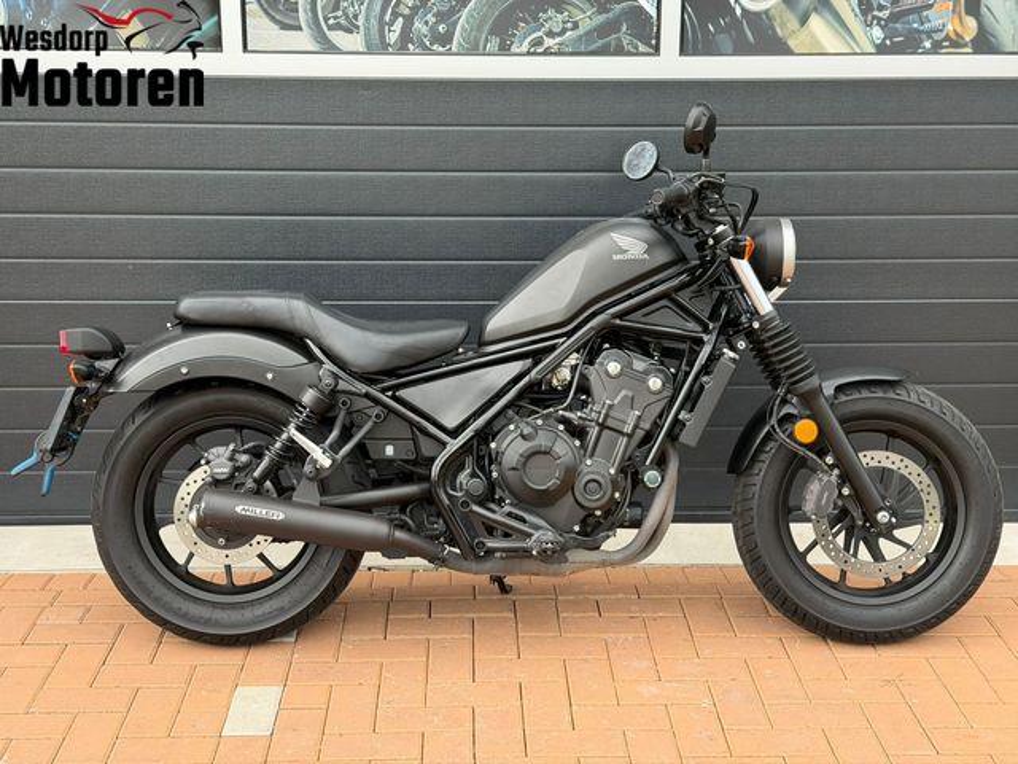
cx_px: 509
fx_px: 1412
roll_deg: -0.5
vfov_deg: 30.3
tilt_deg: -14.4
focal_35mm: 48
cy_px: 382
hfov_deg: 39.7
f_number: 1.78
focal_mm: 6.76
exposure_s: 1/219
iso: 64
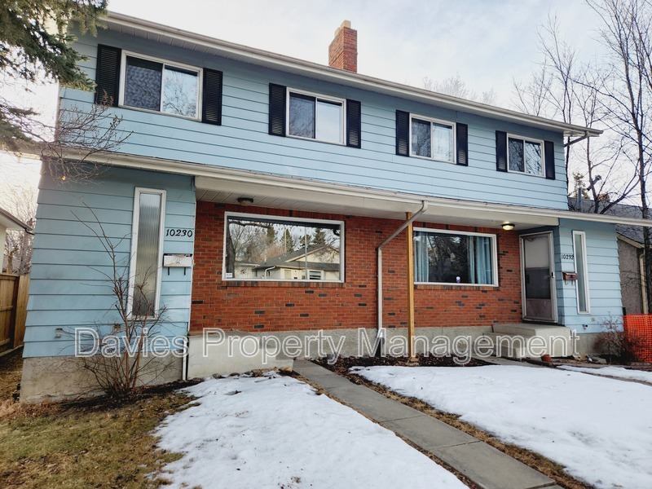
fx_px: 433
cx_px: 326
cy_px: 244
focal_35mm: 23
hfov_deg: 73.9
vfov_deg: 58.9
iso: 20
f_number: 1.8
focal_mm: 5.4
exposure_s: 1/333
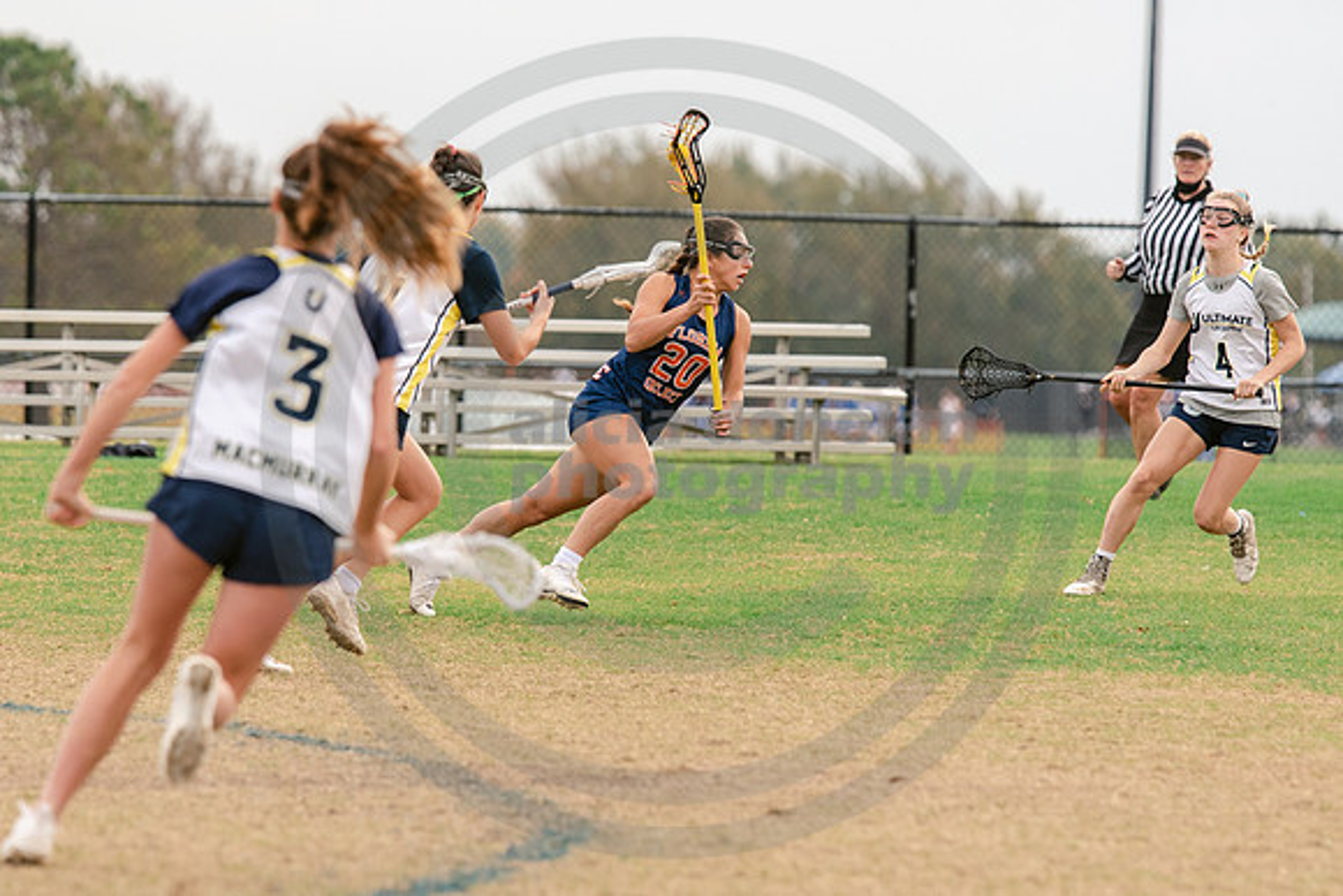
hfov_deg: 5.4
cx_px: 567
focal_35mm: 385
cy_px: 443
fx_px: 14366
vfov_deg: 3.6
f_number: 3.5
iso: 250
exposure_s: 1/1250
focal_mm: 200
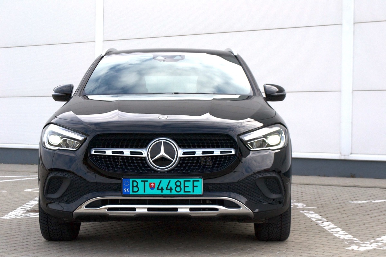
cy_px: 128
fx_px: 772
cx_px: 193
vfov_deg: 18.9
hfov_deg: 28.1
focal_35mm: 72
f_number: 11
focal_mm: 48
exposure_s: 1/400
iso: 400
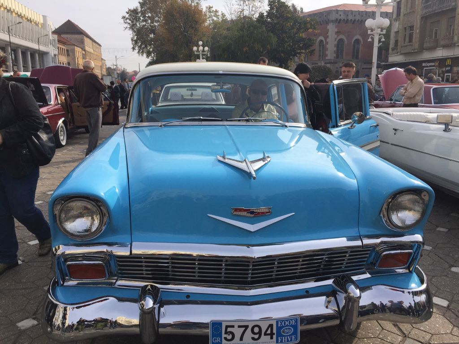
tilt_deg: -10.9
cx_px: 230
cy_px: 172
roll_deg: -0.2
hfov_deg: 61.7
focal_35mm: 29
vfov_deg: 48.2
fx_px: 385
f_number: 2.2
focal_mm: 4.15
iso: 32
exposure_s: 1/2198
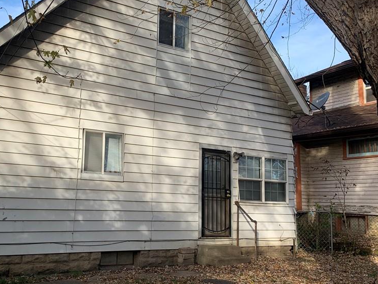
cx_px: 117
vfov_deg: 39.6
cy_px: 148
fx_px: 393
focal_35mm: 36
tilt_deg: +6.9
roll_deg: -1.9
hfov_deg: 50.2
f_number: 1.8
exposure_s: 1/871
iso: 25
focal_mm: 4.25
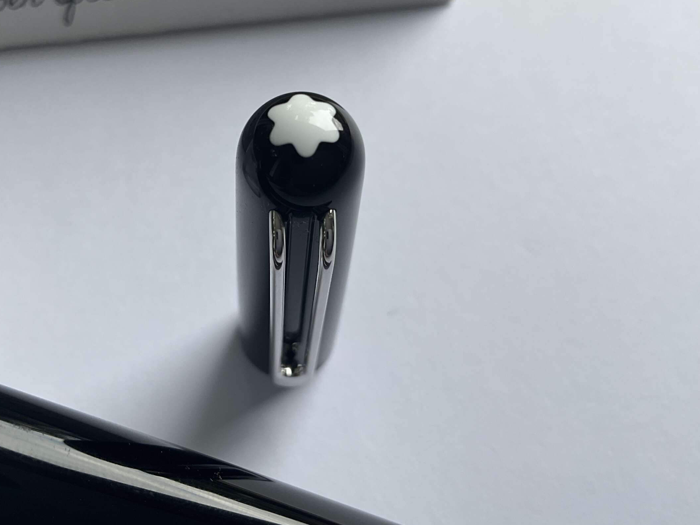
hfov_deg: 52.4
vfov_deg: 40.6
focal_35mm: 35
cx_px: 291
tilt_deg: -61.8
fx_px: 708
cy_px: 218
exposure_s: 1/167
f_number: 1.8
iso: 20
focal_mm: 3
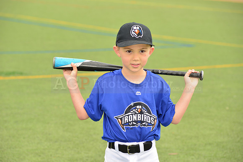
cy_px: 81
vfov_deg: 9.5
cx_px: 122
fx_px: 979
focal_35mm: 145
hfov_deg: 14.2
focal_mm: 145
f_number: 8
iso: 250
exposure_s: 1/200
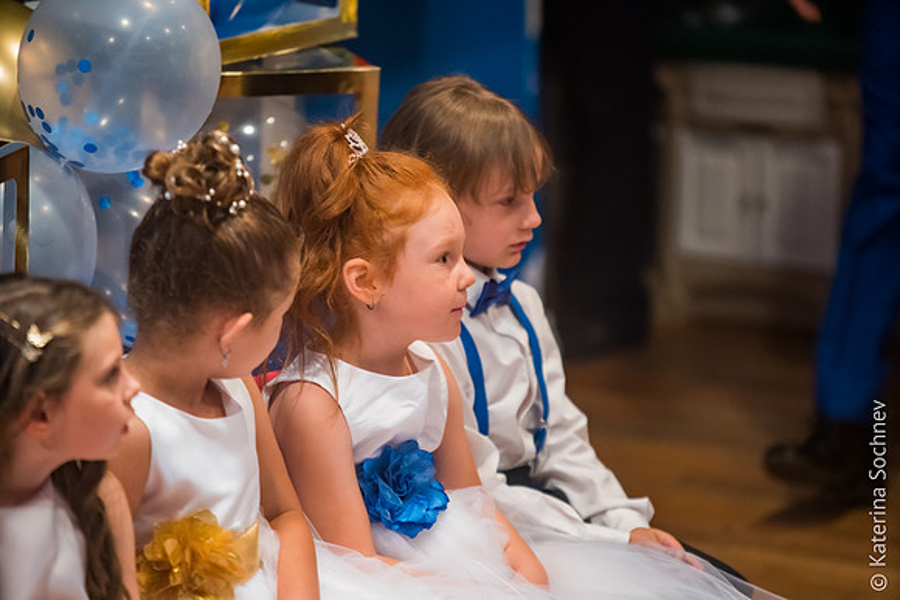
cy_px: 300
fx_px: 5001
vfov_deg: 6.9
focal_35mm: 200
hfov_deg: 10.3
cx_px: 450
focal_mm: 200
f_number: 2.8
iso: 3200
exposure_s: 1/200
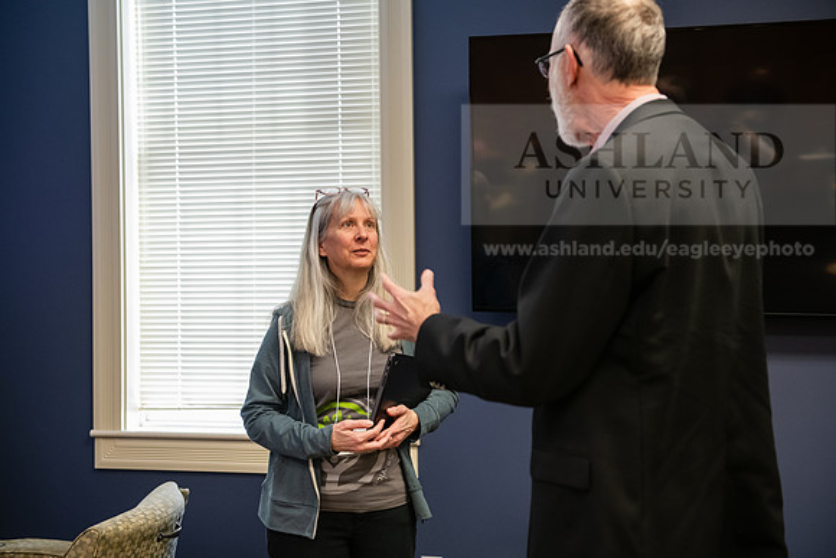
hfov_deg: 39.6
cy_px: 279
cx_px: 418
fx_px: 1161
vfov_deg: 27.0
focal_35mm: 50
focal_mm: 50
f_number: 3.2
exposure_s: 1/160
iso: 1600
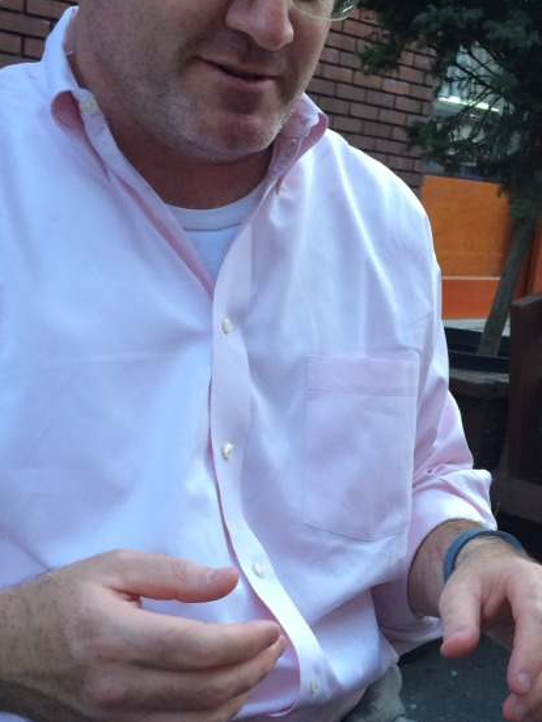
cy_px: 413
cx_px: 479
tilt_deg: -10.2
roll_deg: -4.2
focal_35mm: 56
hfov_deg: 25.4
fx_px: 1169
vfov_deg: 34.3
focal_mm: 4.15
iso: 40
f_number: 2.2
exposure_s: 1/40
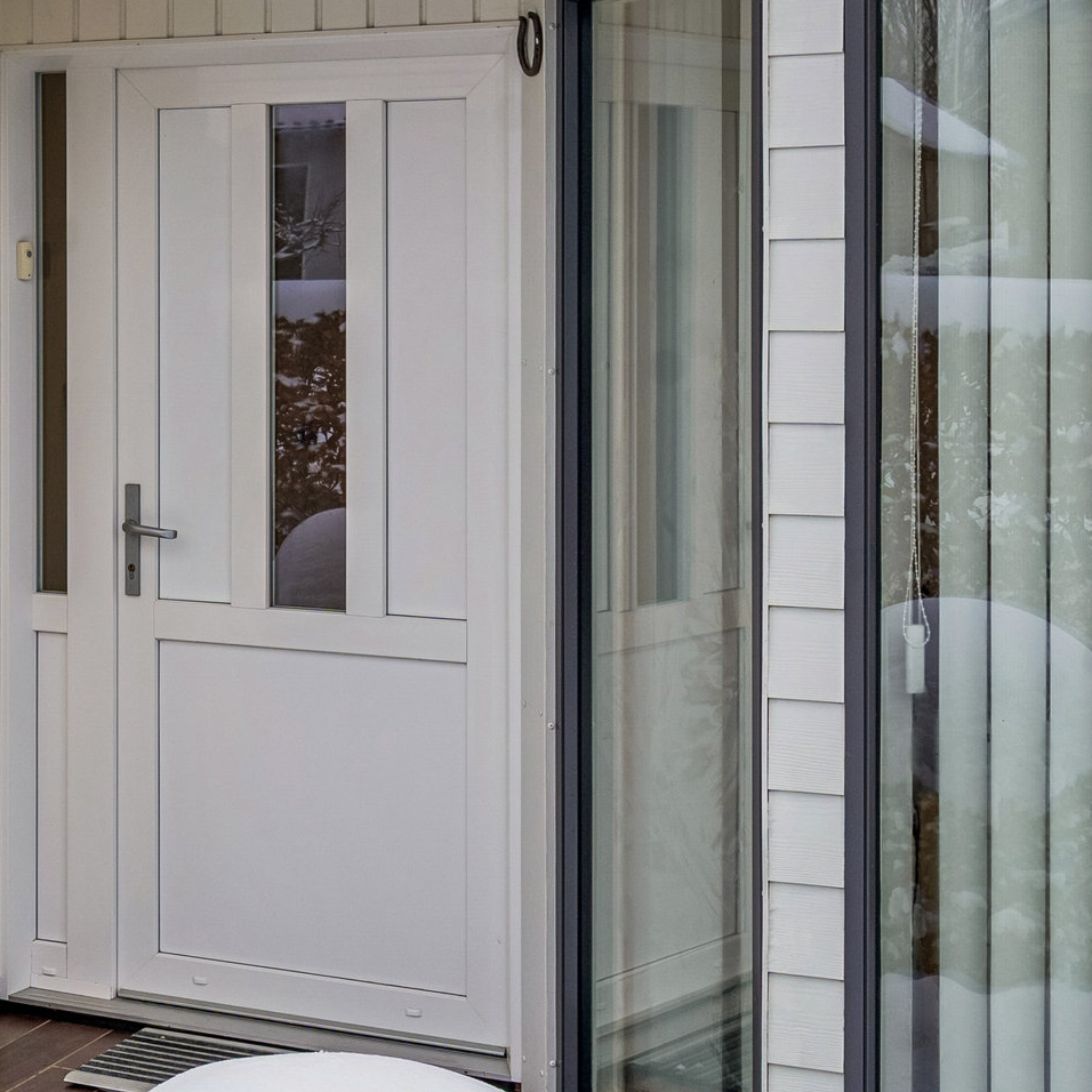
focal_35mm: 73
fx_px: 2617
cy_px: 324
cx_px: -93
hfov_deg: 22.3
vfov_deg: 23.4
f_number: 8
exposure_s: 1/160
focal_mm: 27.5
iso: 400
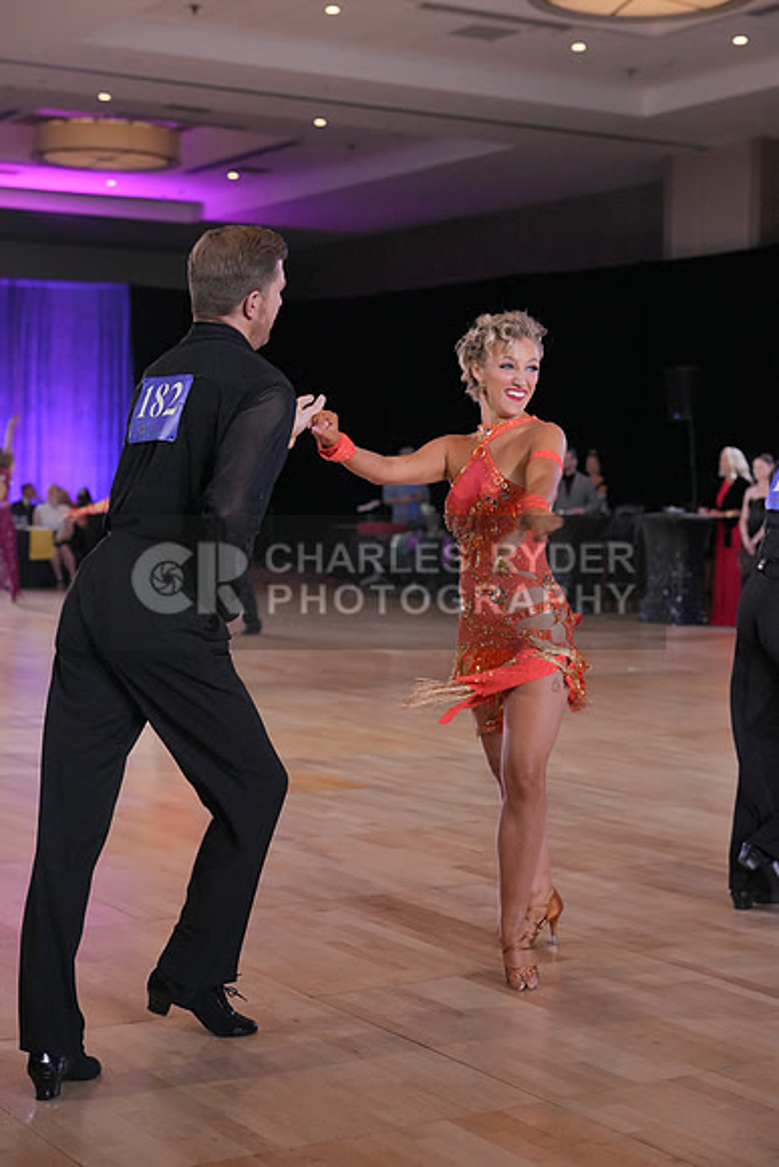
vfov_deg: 31.9
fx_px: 2043
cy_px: 584
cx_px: 390
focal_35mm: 63
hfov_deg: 21.6
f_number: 4
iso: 4000
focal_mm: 63
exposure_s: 1/500
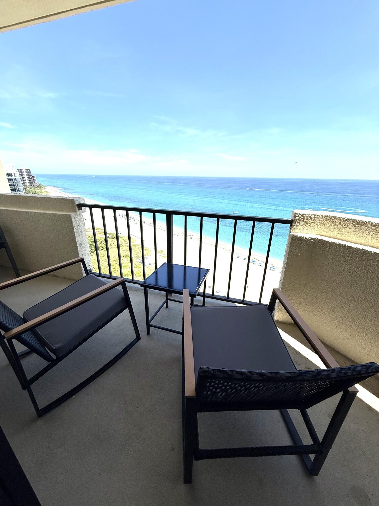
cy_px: 253
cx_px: 190
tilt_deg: -19.8
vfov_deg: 102.1
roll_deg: -0.6
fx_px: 204
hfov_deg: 85.7
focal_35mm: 14
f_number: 2.2
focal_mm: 2.22
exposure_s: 1/2410
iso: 50
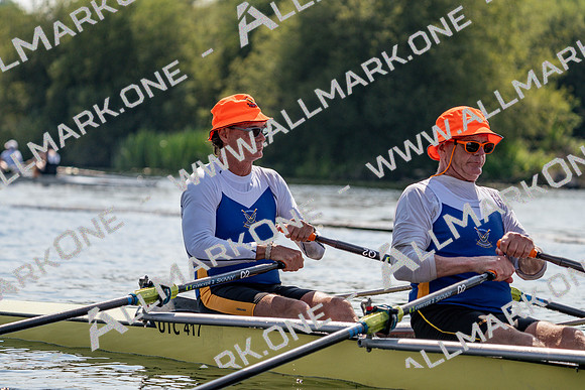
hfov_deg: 10.3
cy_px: 195
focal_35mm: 200
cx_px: 292
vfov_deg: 6.9
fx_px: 3251
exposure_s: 1/1600
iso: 200
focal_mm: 200
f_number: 5.6
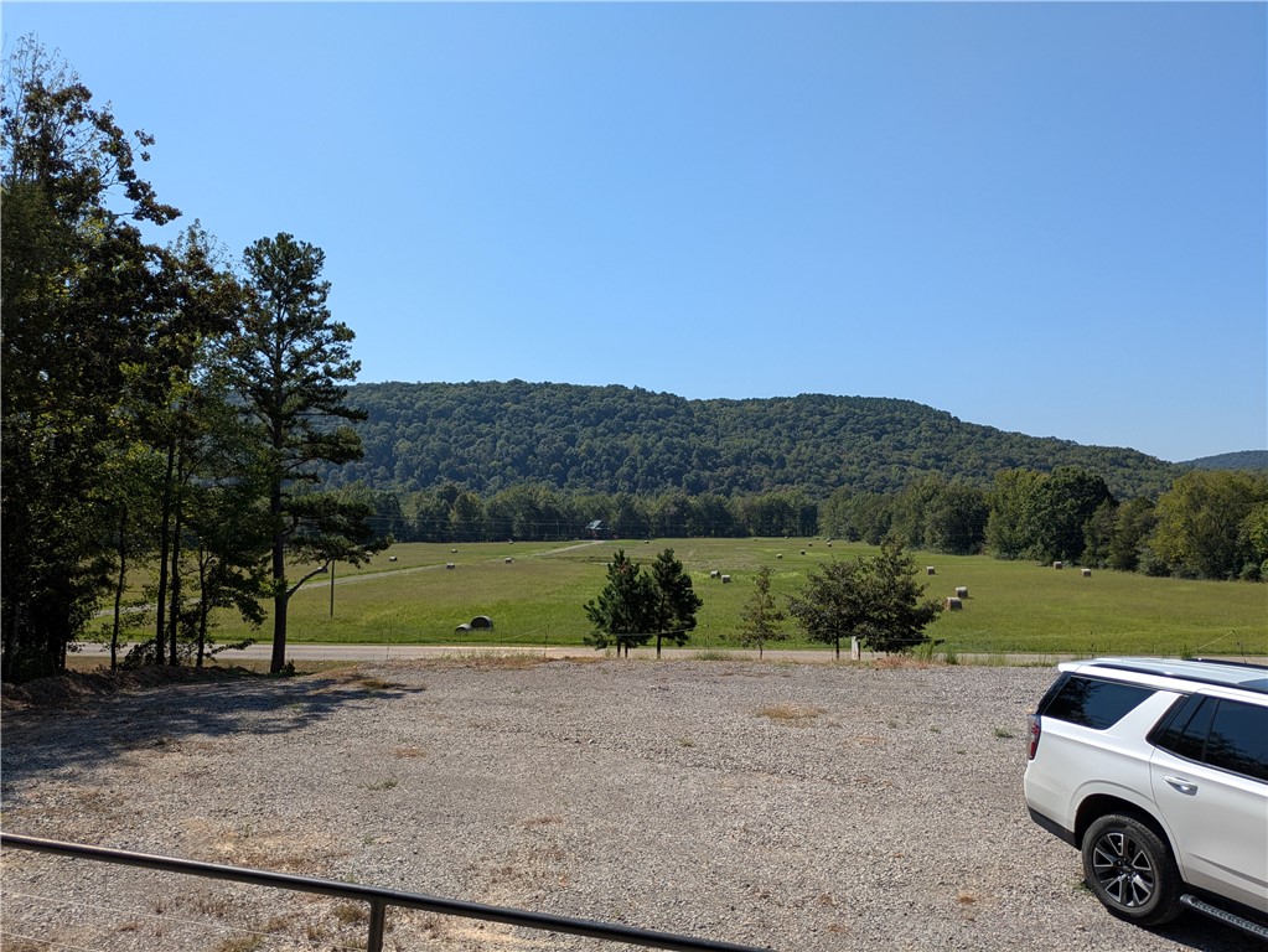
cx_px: 634
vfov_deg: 54.9
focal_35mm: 25
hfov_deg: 69.4
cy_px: 476
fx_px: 916
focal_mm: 5.43
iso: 48
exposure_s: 1/2632
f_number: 1.89
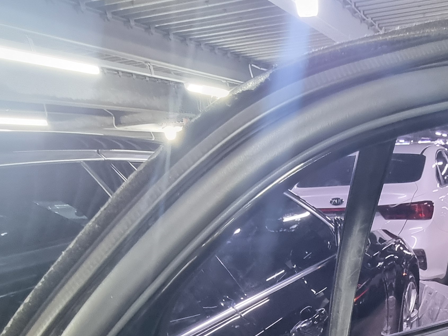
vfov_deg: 37.3
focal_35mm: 31
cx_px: 356
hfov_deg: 54.5
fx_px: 401
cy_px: 379
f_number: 2.2
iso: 640
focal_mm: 2.2
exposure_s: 1/24
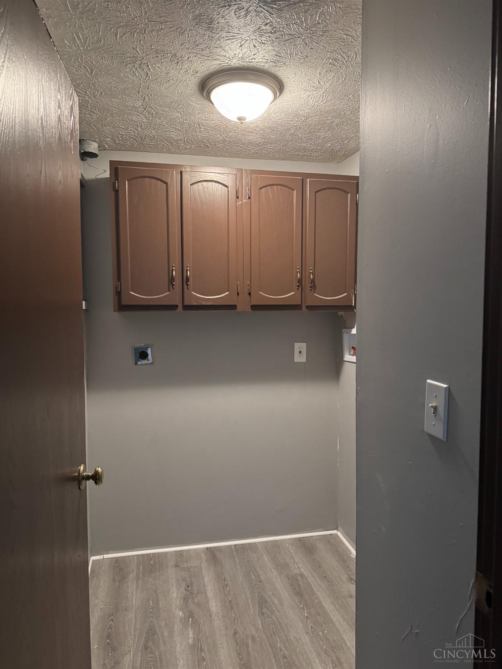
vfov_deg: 71.6
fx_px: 464
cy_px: 334
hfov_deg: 56.8
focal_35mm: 24
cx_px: 251
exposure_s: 1/40
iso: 640
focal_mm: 6.76
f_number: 1.78
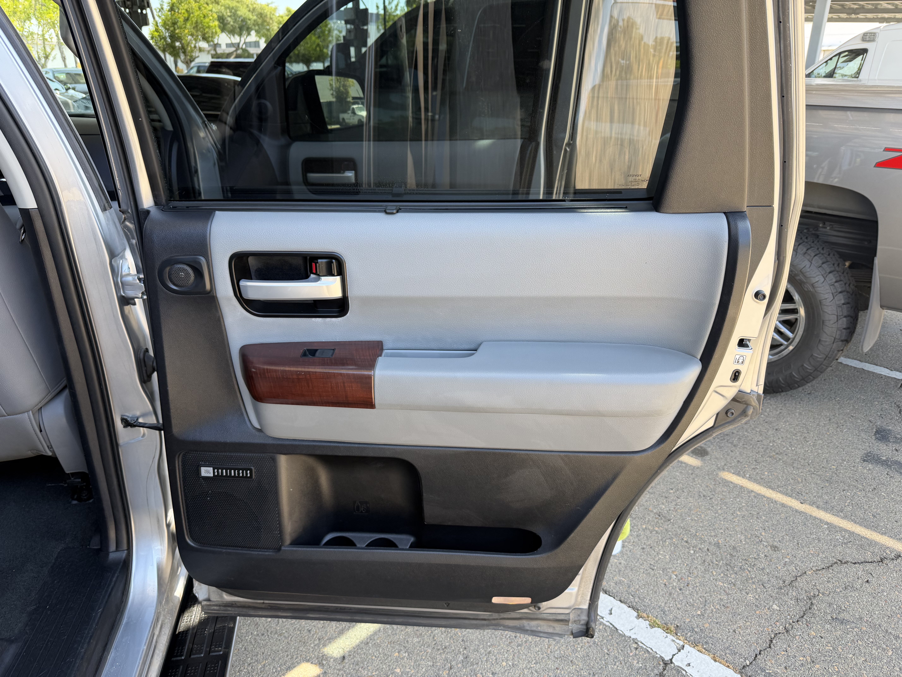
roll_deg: -1.1
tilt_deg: -20.7
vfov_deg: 56.8
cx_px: 451
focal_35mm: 24
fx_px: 625
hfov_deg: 71.6
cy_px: 338
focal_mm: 6.76
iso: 64
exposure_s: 1/169
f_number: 1.78
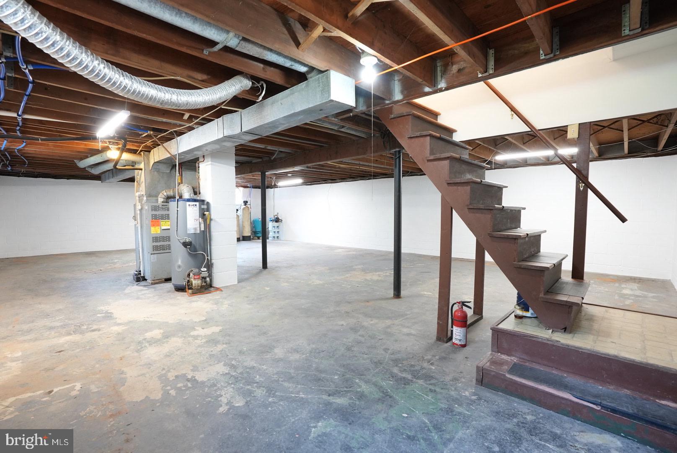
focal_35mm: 16
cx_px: 338
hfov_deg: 96.7
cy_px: 226
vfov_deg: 73.8
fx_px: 301
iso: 3200
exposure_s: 1/20
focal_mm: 16
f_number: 7.1
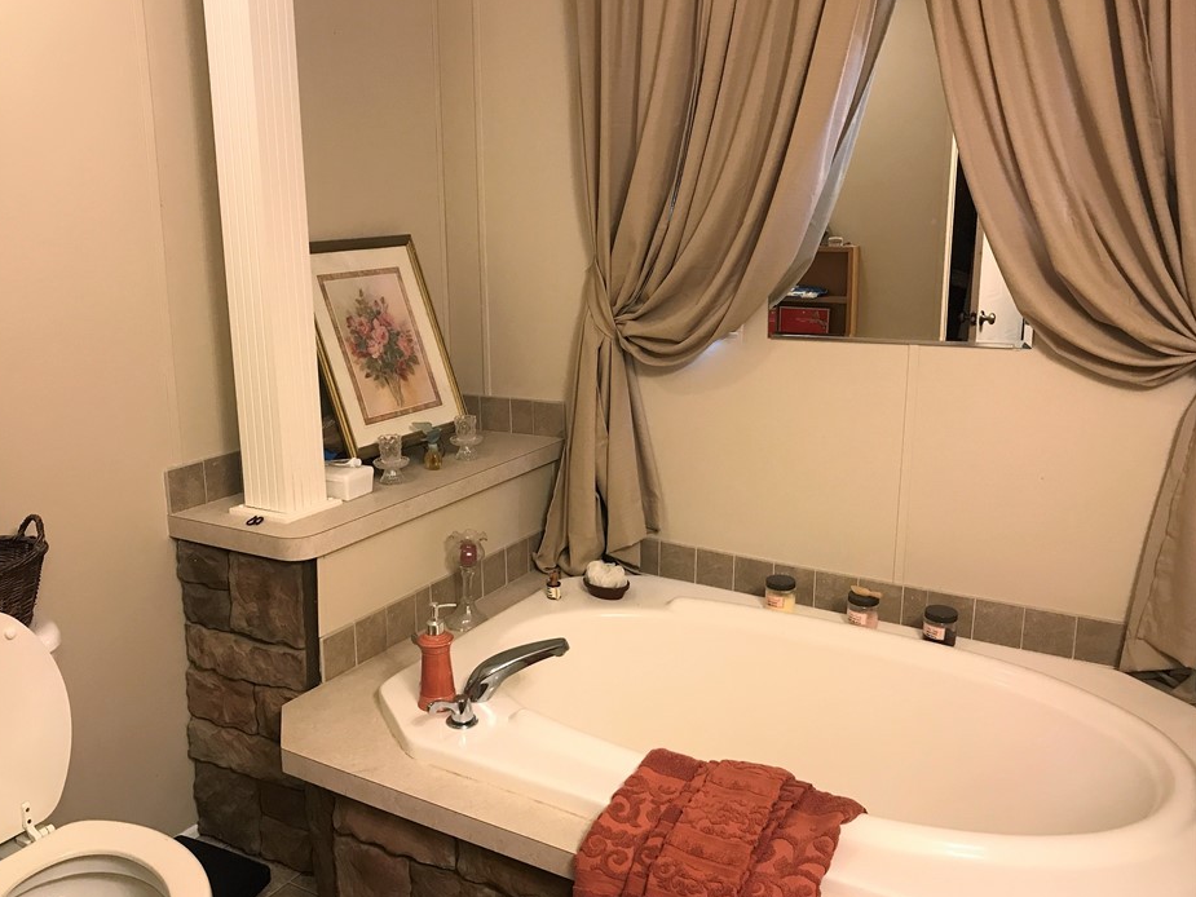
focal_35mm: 31
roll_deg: +1.7
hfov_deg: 58.2
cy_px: 448
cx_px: 539
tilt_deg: -13.8
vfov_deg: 45.5
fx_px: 1071
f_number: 1.8
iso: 40
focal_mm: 3.99
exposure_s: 1/20
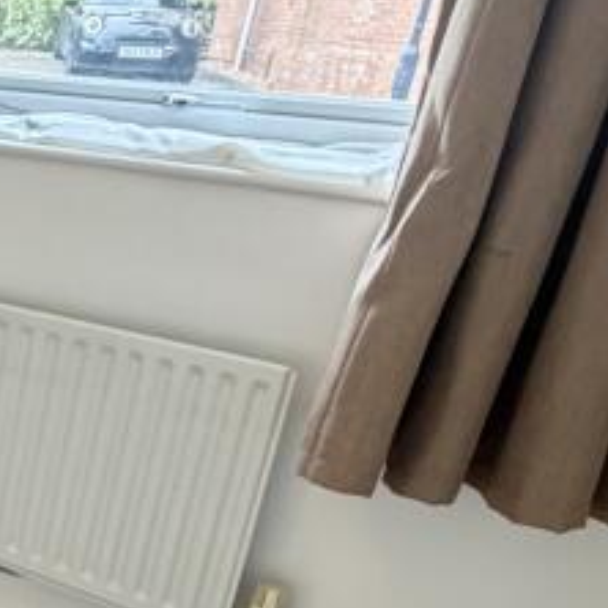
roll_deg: -1.2
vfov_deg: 29.6
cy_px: 455
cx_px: -397
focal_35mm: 57
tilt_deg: -22.5
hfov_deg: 22.3
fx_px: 1133
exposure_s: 1/100
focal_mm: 2.22
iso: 250
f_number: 2.2
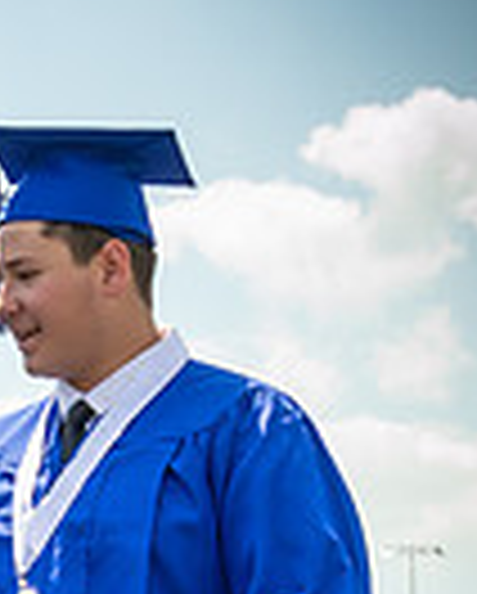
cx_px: -494
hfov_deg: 8.1
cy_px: 894
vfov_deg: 10.2
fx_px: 3222
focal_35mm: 183
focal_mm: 24
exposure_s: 1/320
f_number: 7.1
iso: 200
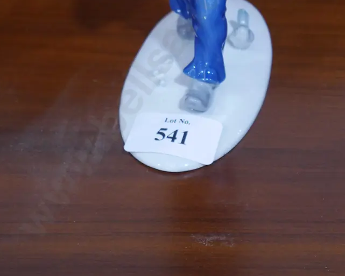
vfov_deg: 11.7
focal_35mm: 131
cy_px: 16
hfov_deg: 14.7
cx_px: 194
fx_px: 1338
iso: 1600
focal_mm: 42
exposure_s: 1/100
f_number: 5.6
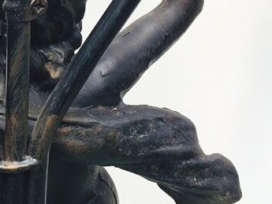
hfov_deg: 21.4
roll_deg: +0.2
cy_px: 80
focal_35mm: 86
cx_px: -42
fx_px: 676
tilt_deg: -26.3
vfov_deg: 17.2
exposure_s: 1/1172
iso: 32
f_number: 2.2
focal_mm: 4.15
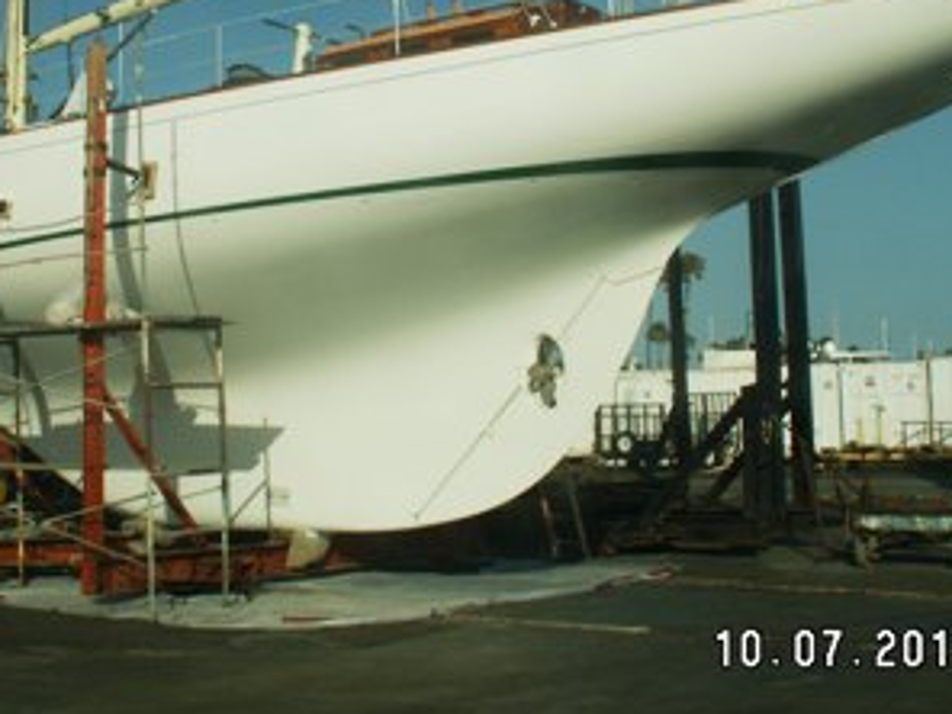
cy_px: 212
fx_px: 1458
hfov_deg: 36.0
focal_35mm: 53
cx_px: 376
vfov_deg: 27.3
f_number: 8
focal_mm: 5.86
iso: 50
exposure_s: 1/400
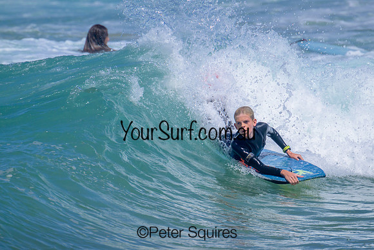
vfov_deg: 1.4
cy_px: 150
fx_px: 9960
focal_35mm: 959
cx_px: 224
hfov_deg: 2.2
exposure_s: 1/2000
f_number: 11
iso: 560
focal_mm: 800
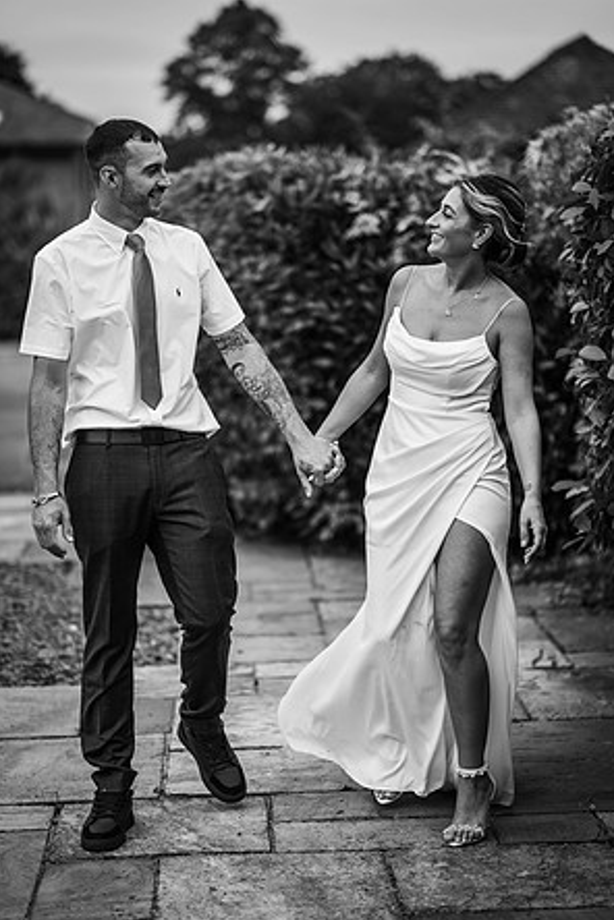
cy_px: 464
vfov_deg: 23.6
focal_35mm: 86
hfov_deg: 15.9
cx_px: 308
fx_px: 2200
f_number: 1.8
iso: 100
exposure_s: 1/1600
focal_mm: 85
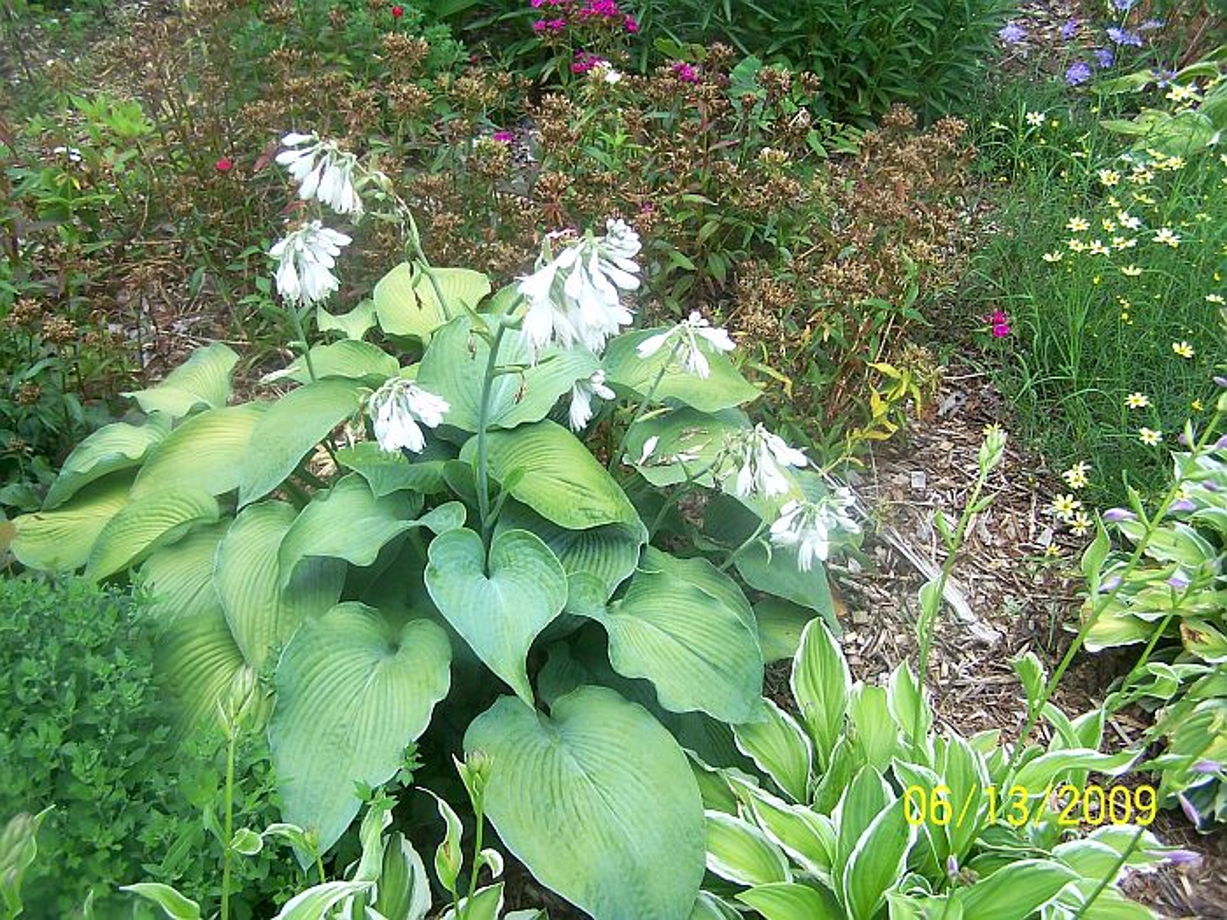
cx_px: 614
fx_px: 1347
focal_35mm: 38
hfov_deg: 49.0
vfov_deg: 37.7
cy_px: 460
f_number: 2.8
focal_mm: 6.3
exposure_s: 1/250
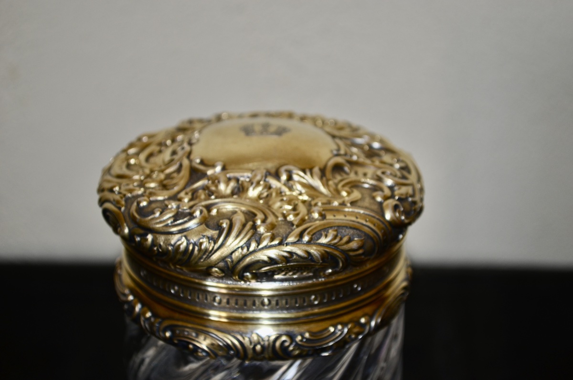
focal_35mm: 82
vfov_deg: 16.5
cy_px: 190
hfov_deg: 24.7
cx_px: 286
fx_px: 1311
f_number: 5.6
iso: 200
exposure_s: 1/30
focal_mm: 55
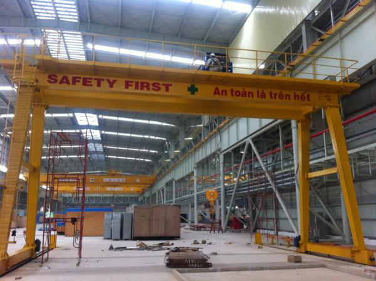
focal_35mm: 35
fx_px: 380
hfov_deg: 52.7
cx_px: 188
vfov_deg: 40.6
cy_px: 140
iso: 80
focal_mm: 3.85
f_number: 2.8
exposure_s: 1/30
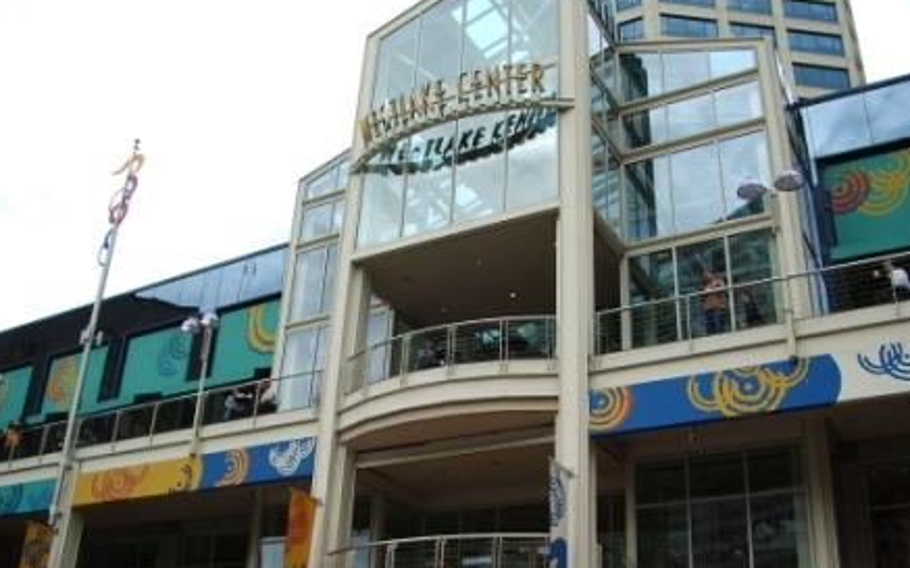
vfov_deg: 33.5
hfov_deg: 51.5
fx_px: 942
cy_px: 337
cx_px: 458
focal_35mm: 38
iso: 50
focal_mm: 5.8
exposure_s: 1/200
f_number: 4.3
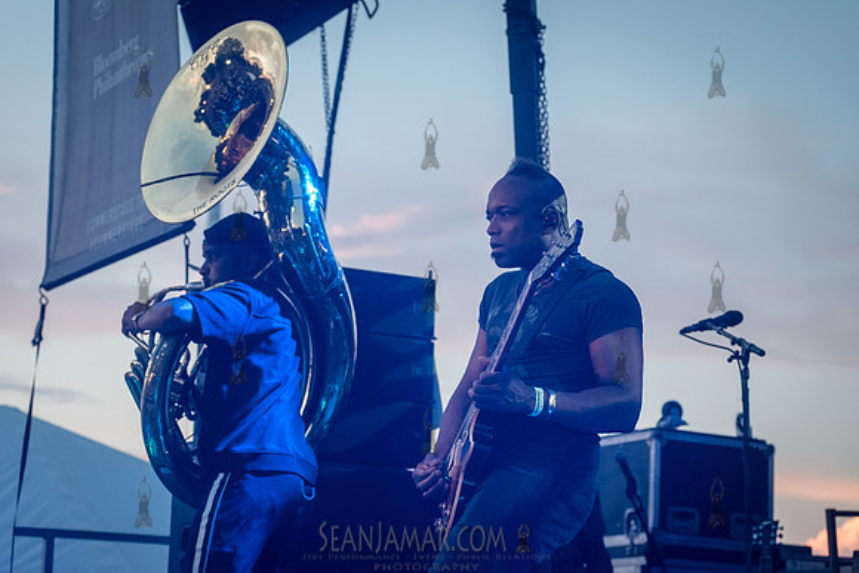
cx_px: 430
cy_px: 286
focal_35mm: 80
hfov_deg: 25.4
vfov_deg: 17.1
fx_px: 1909
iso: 4000
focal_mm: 80
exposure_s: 1/400
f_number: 4.5
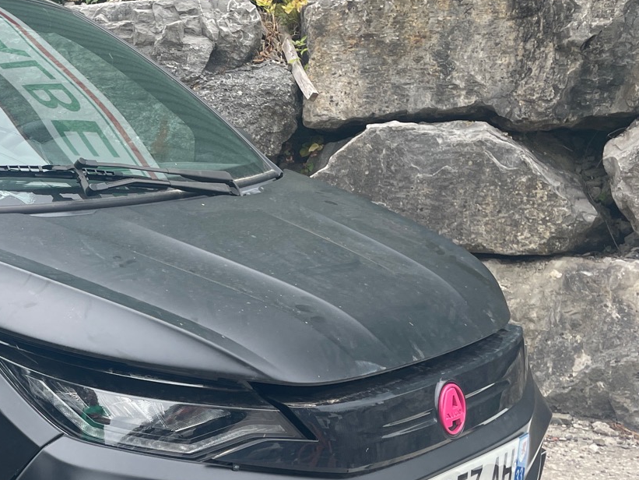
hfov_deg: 31.0
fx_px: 1052
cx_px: -20
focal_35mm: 57
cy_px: 377
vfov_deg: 25.3
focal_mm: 4.2
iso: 32
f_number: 1.6
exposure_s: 1/895
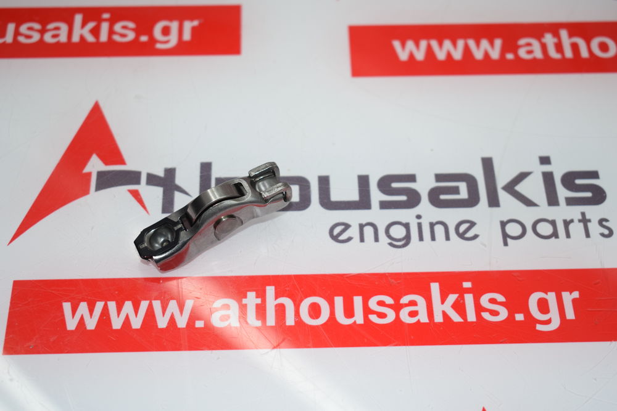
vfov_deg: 20.2
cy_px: 206
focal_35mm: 68
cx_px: 308
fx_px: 1157
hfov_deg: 29.9
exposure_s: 1/200
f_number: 5
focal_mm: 45
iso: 500
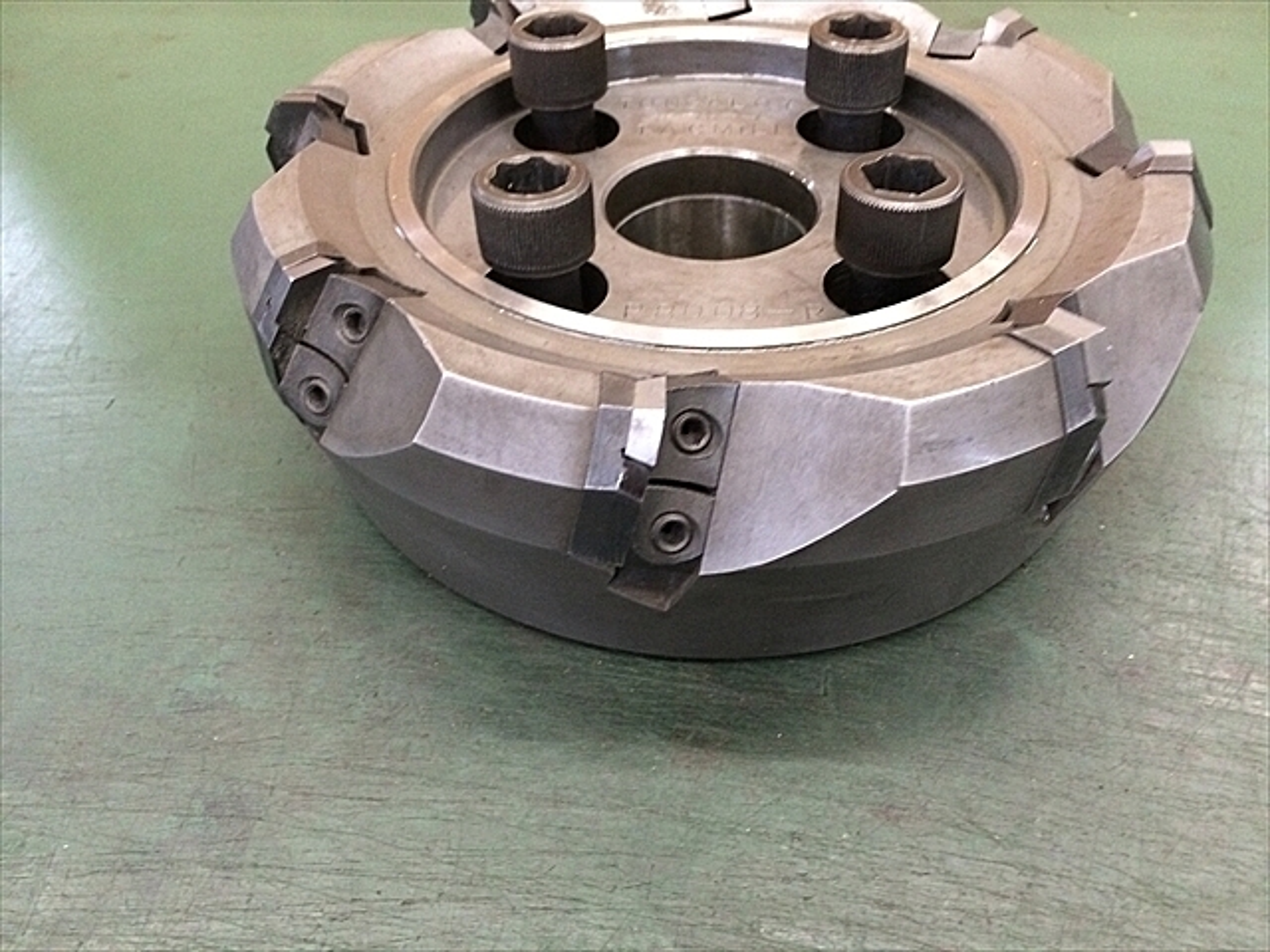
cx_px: 635
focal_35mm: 29
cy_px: 476
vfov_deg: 48.2
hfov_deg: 61.7
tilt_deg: -43.7
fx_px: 1064
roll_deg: +1.6
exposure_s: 1/30
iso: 320
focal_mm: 4.15
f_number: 2.2
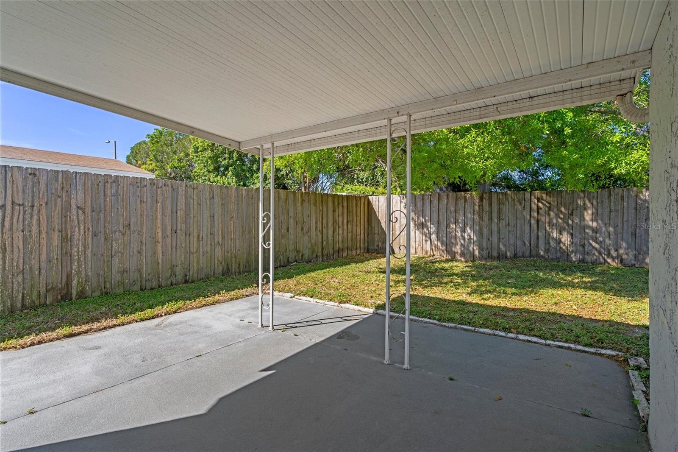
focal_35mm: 17
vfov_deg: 70.4
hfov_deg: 93.3
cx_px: 339
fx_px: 320
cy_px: 226
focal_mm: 17
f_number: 9
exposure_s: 1/160
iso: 320
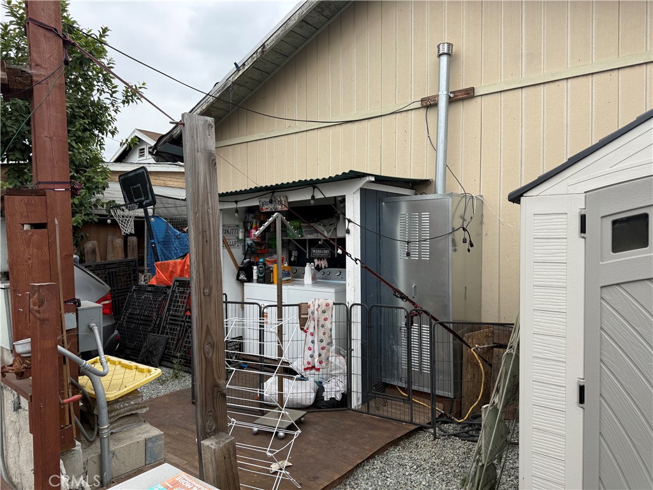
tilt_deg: +0.6
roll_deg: -1.1
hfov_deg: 71.6
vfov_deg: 56.8
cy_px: 245
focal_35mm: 24
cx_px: 326
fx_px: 453
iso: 80
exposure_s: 1/1770
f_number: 1.78
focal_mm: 6.76
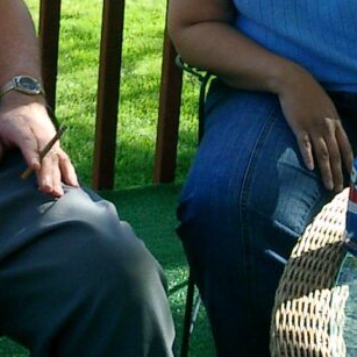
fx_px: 1237
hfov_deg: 16.3
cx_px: 88
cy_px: -45
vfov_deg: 15.9
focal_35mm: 106
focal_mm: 7.5
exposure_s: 1/320
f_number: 3.2
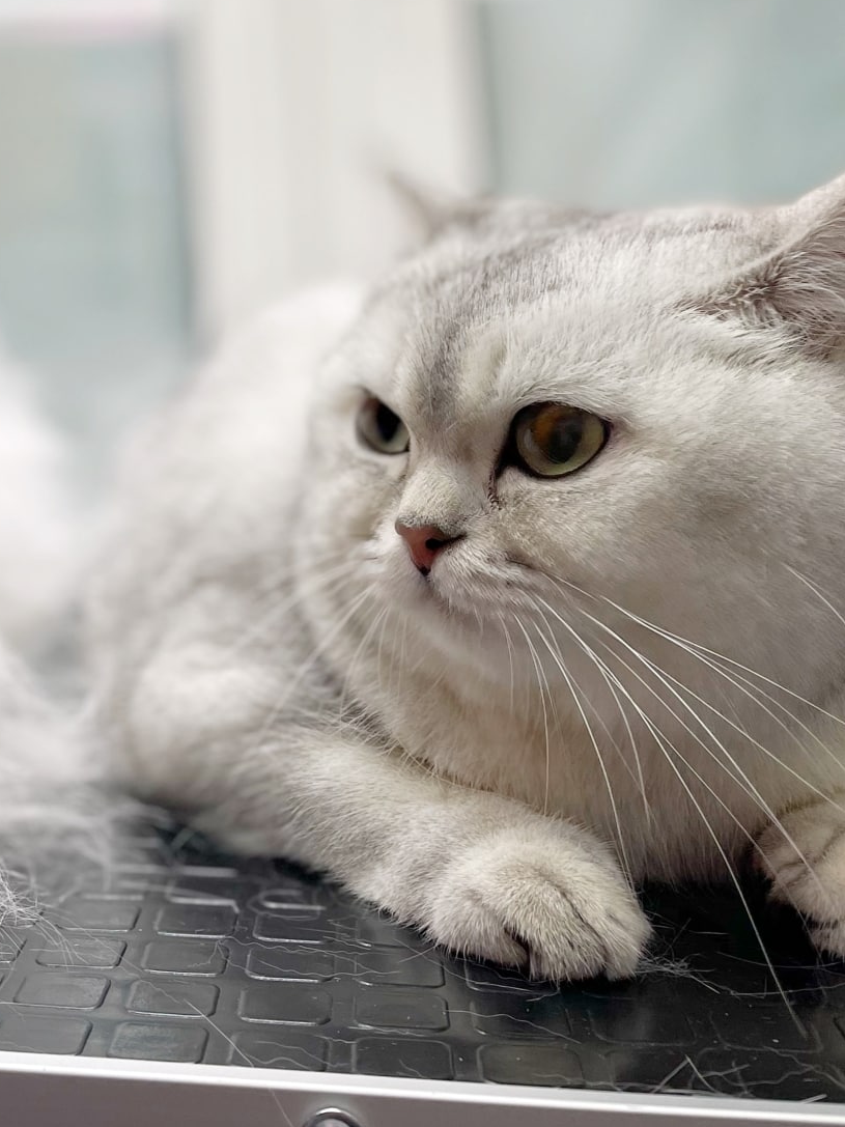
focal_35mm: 49
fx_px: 1595
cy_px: 134
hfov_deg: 28.4
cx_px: 67
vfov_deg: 36.7
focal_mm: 4.2
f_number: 1.6
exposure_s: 1/132
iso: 32
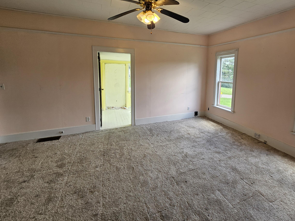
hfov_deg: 93.4
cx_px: 176
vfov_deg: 77.3
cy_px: 89
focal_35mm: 16
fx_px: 136
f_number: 2.2
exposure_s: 1/60
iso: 50
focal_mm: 2.2
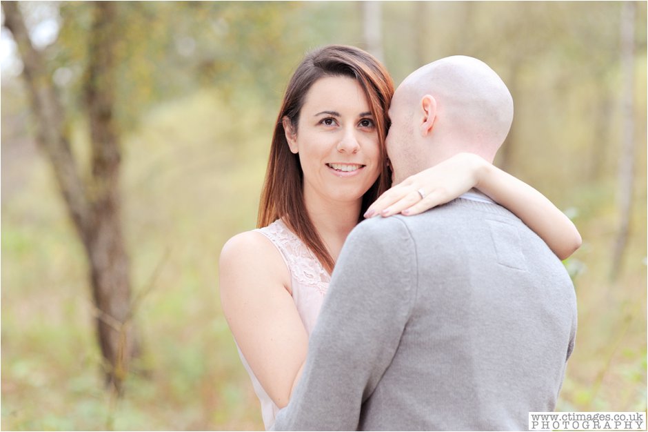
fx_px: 1529
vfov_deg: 16.1
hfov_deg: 23.9
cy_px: 216
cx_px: 324
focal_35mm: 85
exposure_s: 1/320
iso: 800
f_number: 2.5
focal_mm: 85
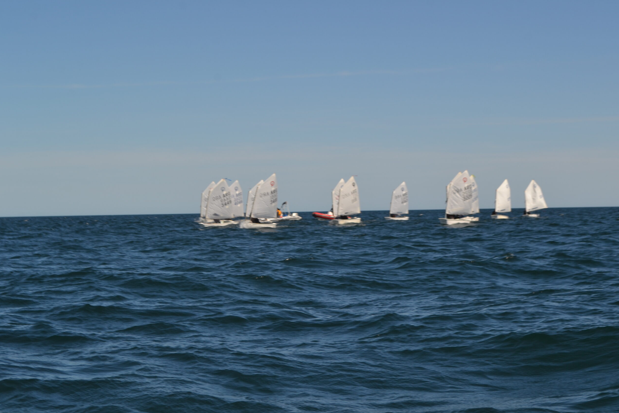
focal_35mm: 84
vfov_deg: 16.4
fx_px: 1436
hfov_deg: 24.3
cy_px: 207
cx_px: 312
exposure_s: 1/320
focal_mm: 55
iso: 100
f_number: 9
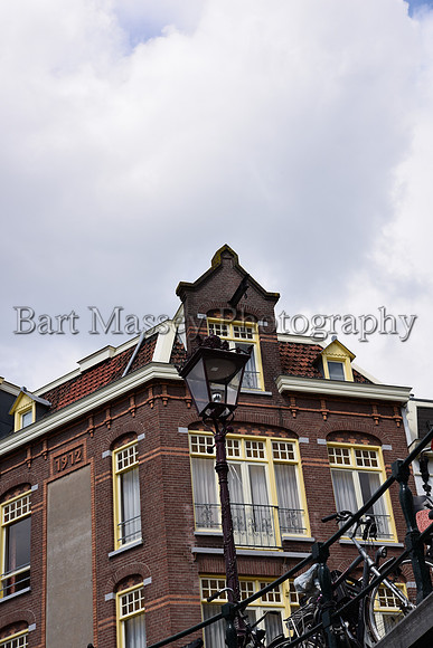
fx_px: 1118
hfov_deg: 21.9
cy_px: 324
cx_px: 216
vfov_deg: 32.4
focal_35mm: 62
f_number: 9
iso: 110
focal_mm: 62
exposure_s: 1/400
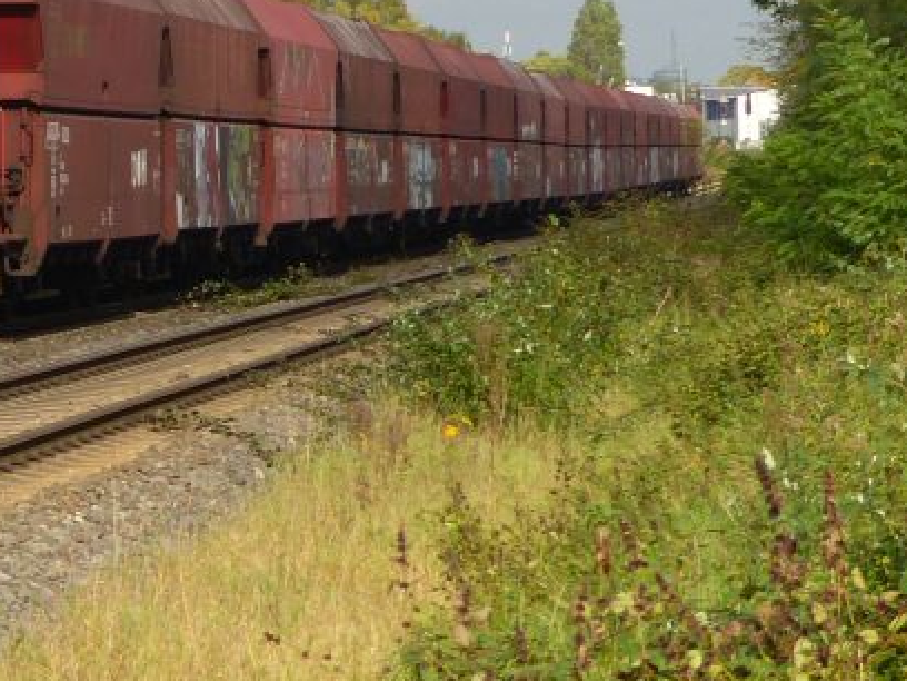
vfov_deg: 5.8
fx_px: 6629
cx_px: -393
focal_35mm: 253
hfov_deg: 7.7
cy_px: -187
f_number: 4
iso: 100
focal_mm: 15.5
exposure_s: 1/640
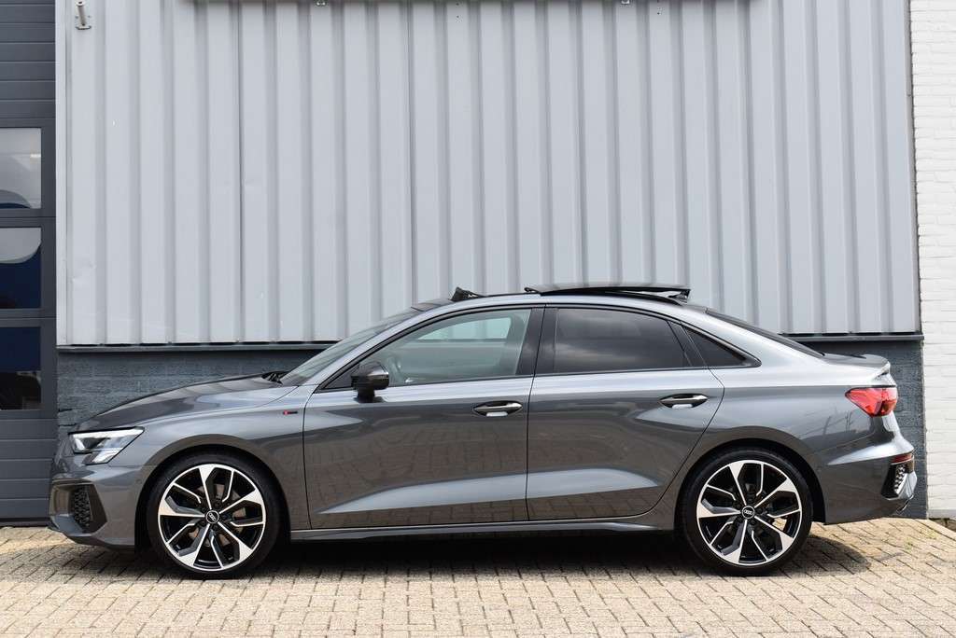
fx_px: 1793
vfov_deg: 20.2
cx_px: 478
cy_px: 319
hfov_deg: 29.8
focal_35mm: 68
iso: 200
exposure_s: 1/250
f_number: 8
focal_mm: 45
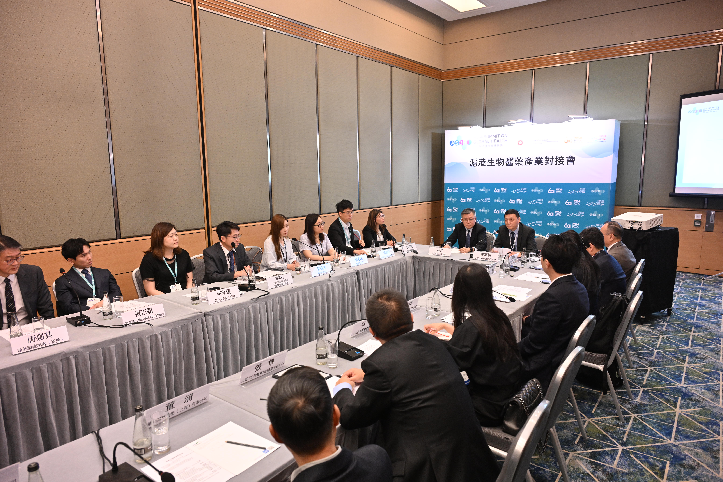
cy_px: 241
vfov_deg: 53.1
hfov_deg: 73.7
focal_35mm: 24
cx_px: 362
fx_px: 482
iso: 1600
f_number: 4.5
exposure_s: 1/80
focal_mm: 24
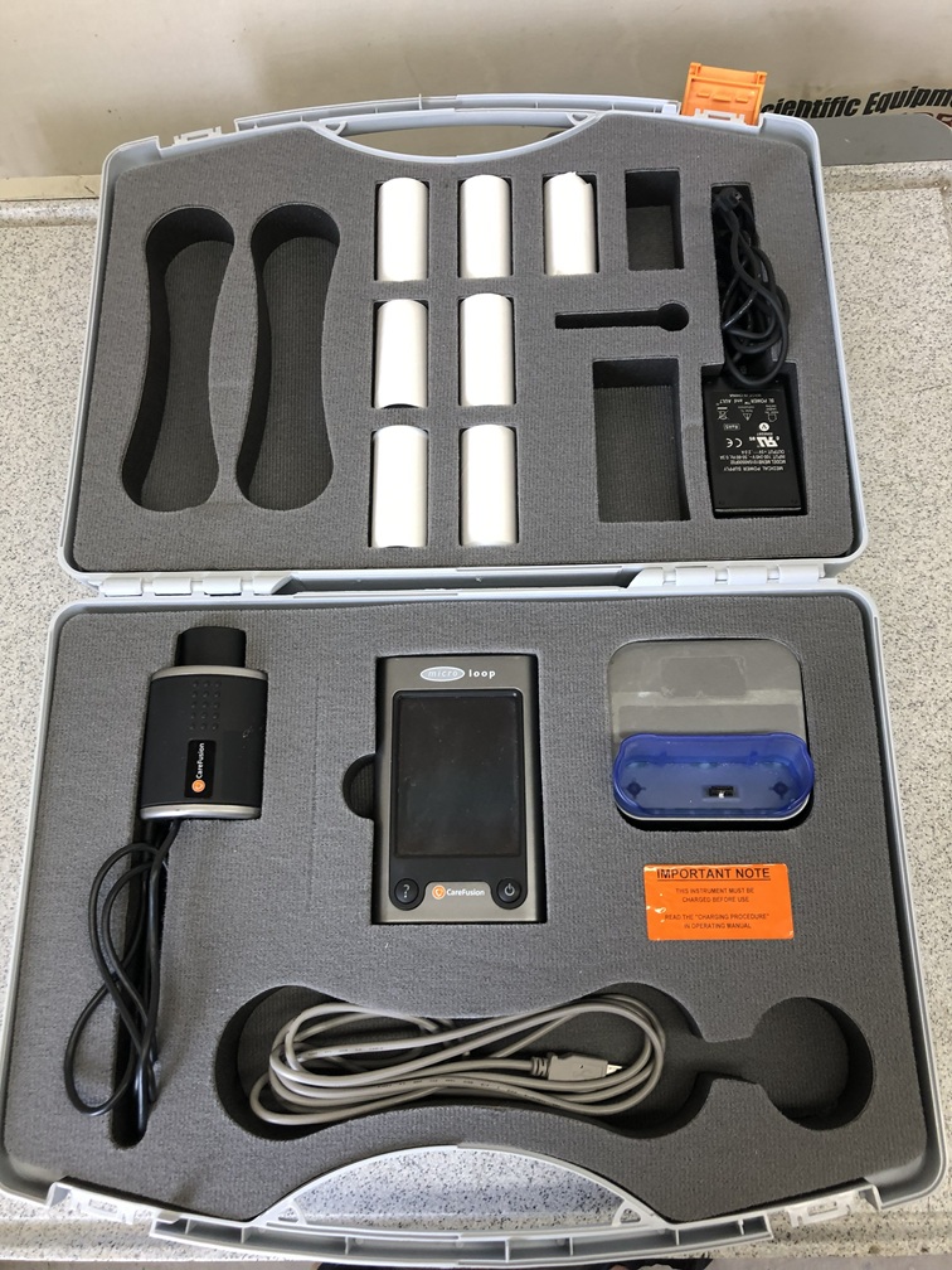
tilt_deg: -71.1
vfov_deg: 63.4
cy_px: 635
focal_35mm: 28
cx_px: 476
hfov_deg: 49.7
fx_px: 1027
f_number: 1.8
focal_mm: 3.99
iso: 25
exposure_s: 1/30
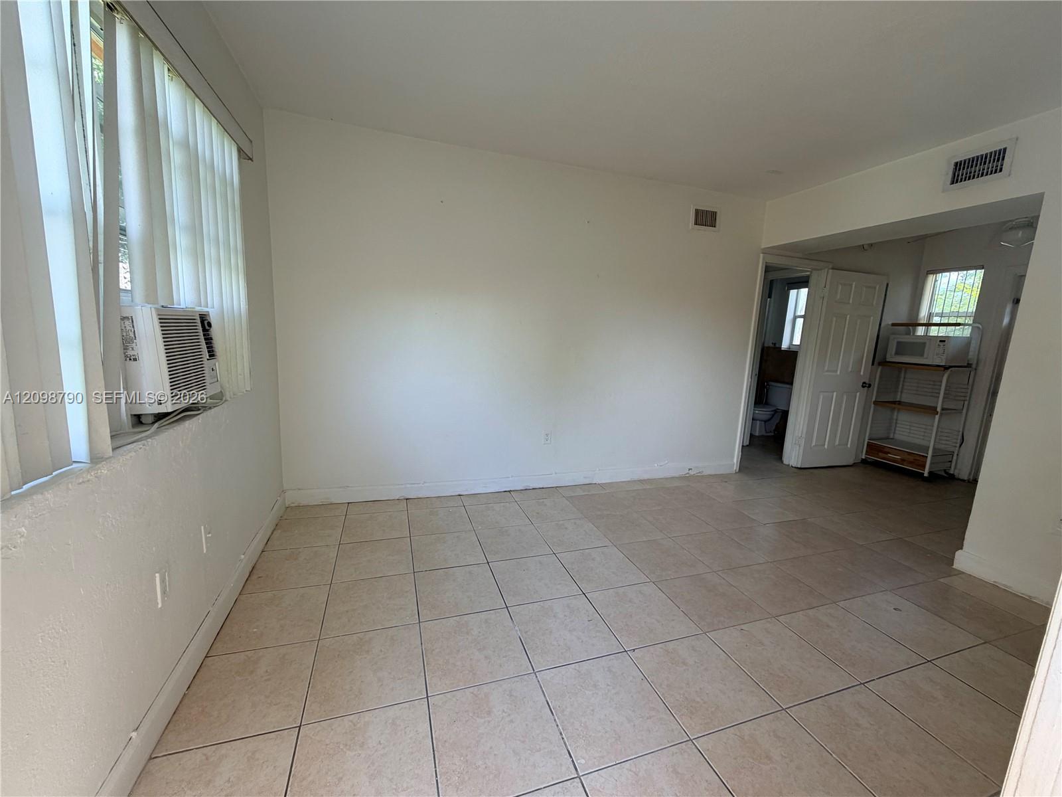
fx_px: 430
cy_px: 398
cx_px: 531
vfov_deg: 85.7
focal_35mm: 14
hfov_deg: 102.1
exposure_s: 1/121
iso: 80
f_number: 2.2
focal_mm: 2.22
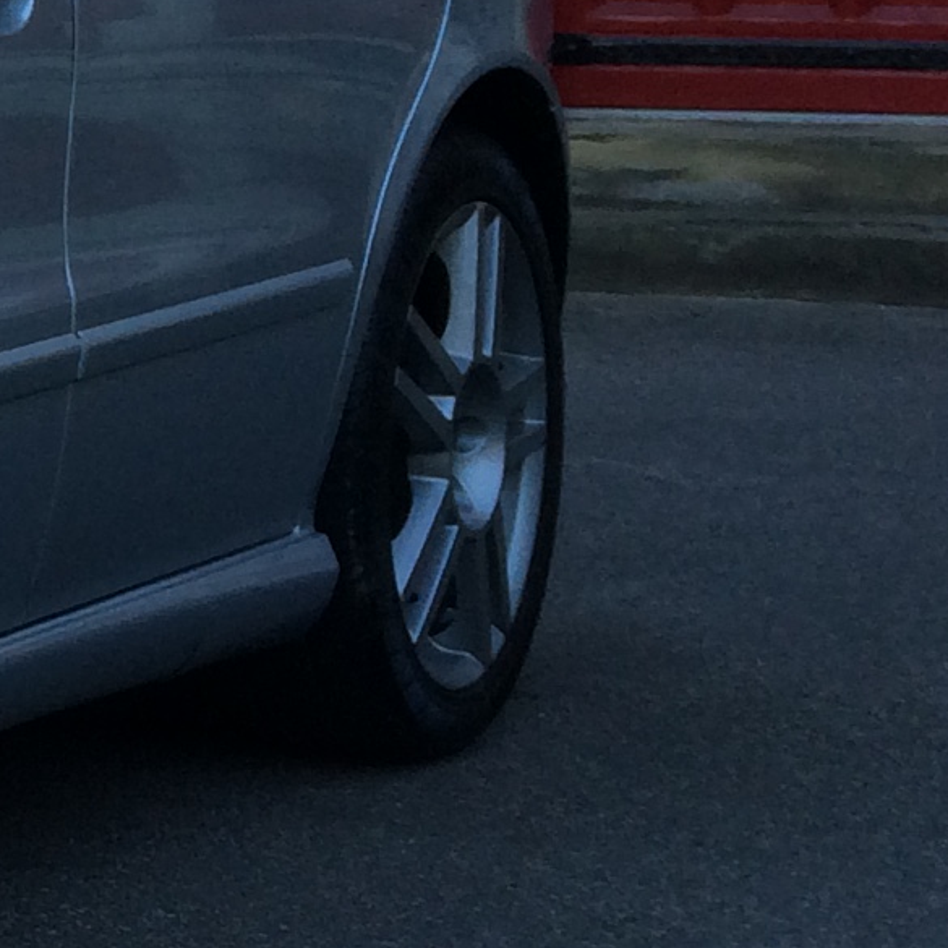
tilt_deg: -5.7
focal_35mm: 143
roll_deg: +2.2
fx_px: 4431
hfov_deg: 10.2
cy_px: 355
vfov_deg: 12.2
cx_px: -1491
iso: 32
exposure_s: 1/144
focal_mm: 4.15
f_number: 2.2
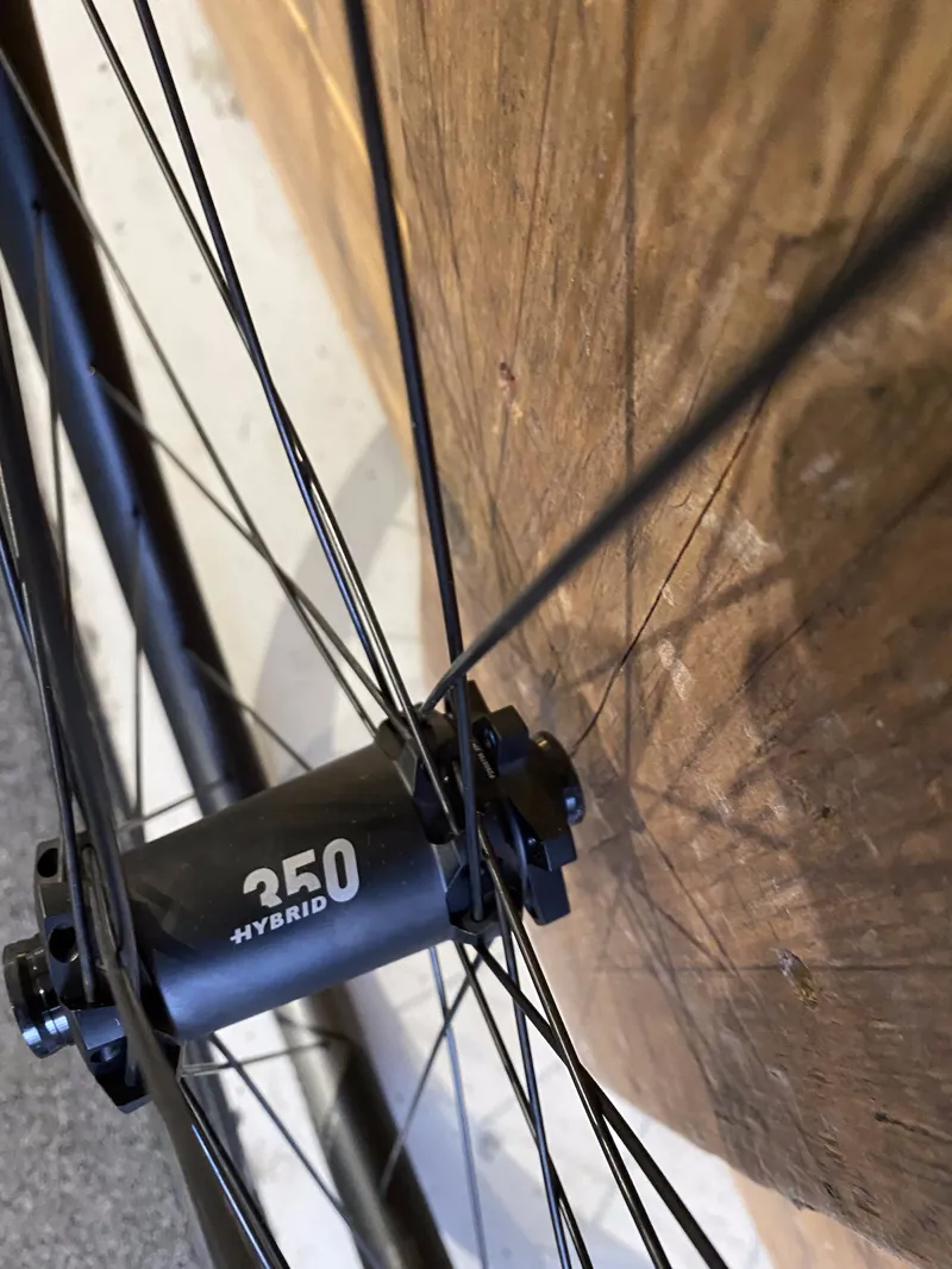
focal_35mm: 26
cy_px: 634
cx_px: 476
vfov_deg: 67.3
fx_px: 953
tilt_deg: -71.8
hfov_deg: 53.1
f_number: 1.8
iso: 400
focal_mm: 4.25
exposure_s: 1/33
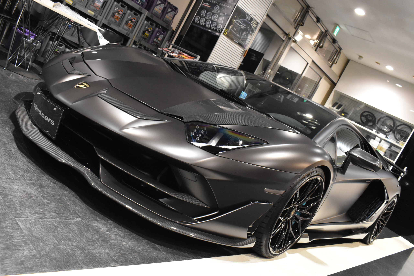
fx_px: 379
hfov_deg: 57.2
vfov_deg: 40.0
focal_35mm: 33
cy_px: 138
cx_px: 207
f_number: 8
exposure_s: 1/40
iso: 3600
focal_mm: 22
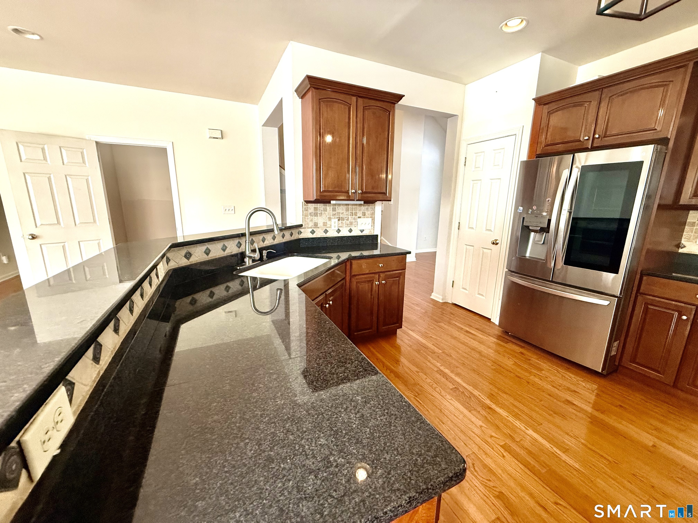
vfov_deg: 85.7
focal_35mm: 14
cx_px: 349
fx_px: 282
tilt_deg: -11.8
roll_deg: -1.0
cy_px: 262
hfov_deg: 102.1
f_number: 2.2
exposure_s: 1/120
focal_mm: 2.22
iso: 320
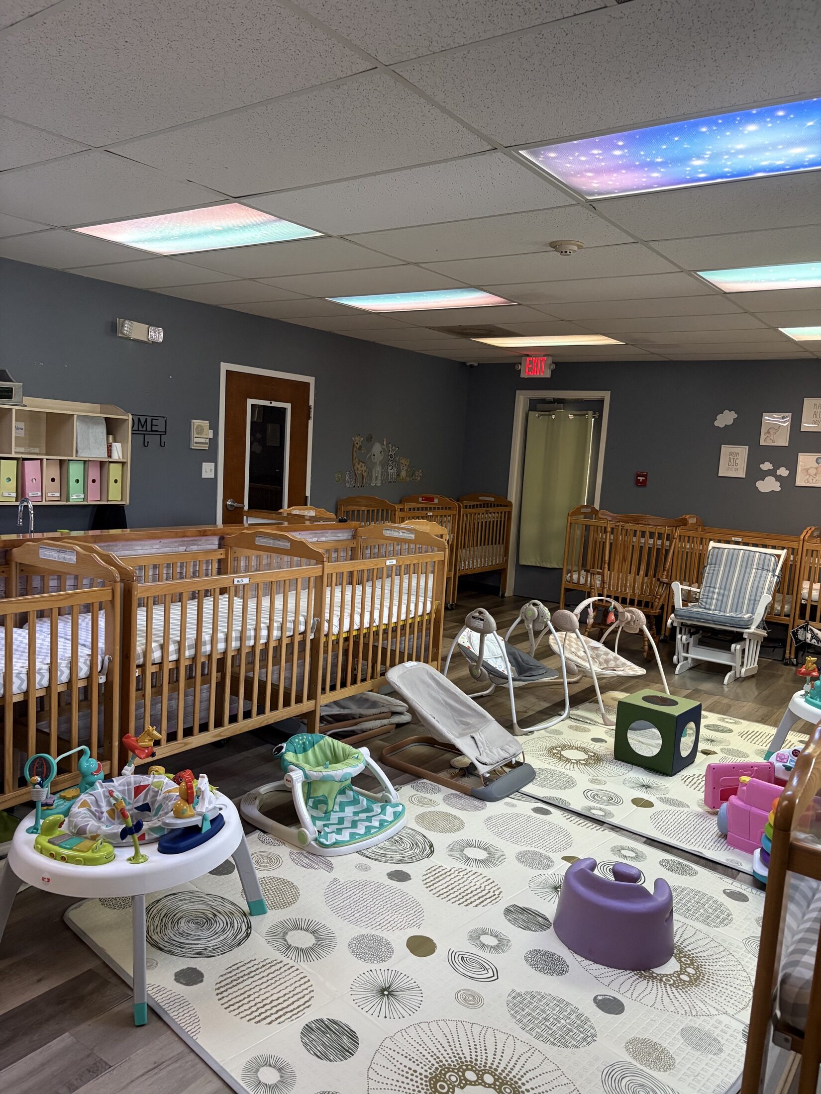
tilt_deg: -6.3
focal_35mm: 26
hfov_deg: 53.1
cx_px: 410
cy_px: 547
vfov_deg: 67.3
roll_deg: -2.9
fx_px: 822
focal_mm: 5.96
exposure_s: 1/60
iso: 250
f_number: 1.6
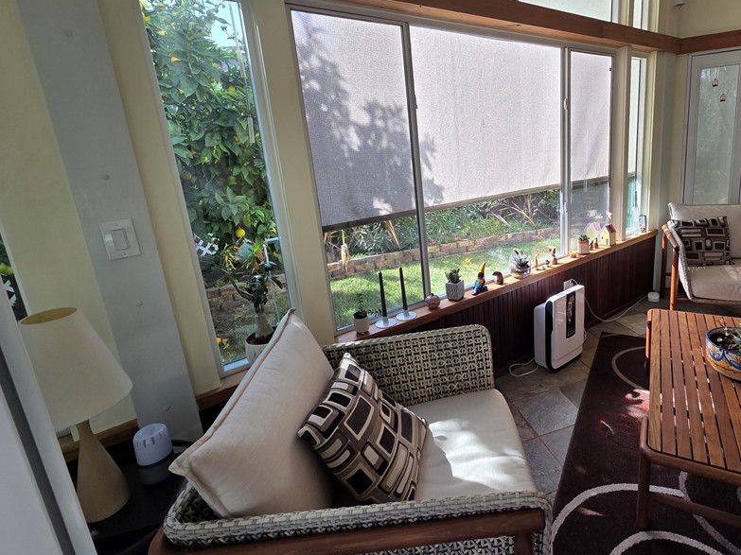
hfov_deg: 89.0
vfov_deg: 74.2
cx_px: 469
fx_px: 364
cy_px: 232
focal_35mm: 17
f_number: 2.2
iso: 50
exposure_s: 1/279
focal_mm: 2.2
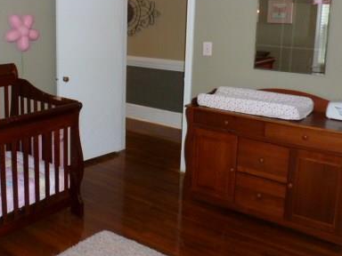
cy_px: 86
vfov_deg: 35.6
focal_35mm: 40
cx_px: 107
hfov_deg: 45.9
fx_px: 395
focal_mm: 4.3
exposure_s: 1/60
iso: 320
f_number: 3.3
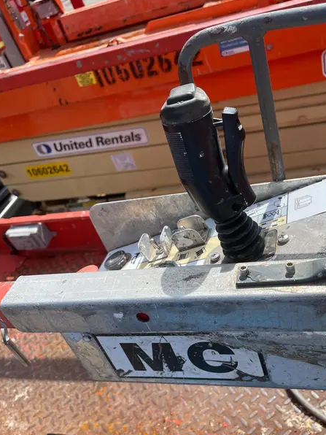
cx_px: 196
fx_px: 402
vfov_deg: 56.6
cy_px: 246
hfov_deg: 43.9
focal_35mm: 32
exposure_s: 1/3861
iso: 50
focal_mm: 4.2
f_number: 1.6
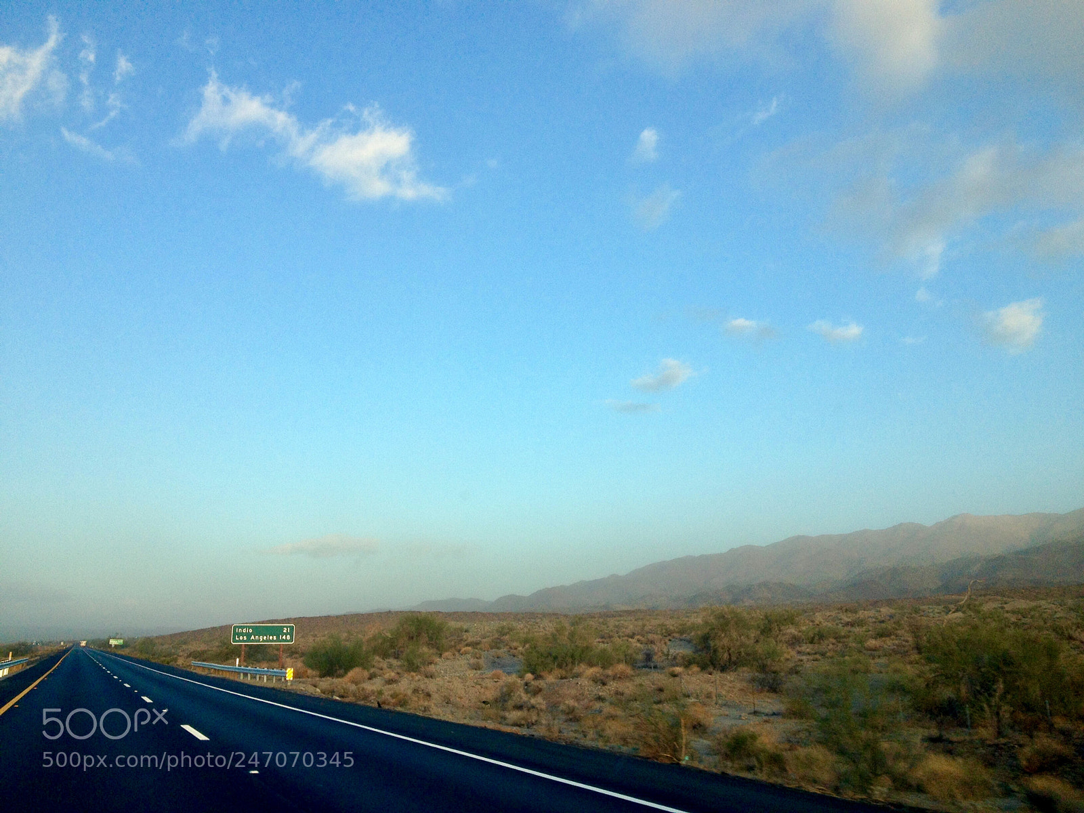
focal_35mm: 35
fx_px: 1096
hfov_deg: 52.6
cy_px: 406
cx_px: 542
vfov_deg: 40.7
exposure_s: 1/394
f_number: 2.4
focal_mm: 4.28
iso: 50
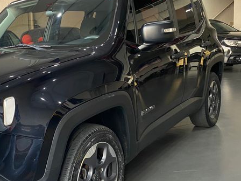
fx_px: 327
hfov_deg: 38.8
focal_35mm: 47
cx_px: 47
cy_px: 88
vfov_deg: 30.9
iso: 125
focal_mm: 4.25
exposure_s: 1/76
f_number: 1.8
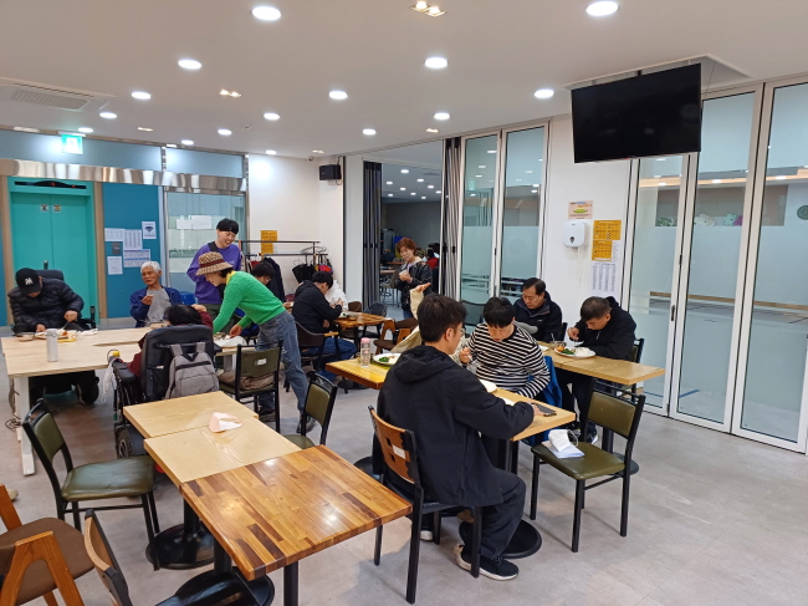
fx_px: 537
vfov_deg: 58.8
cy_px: 303
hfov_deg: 73.9
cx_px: 404
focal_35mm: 23
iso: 200
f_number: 1.8
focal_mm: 5.06
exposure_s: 1/60
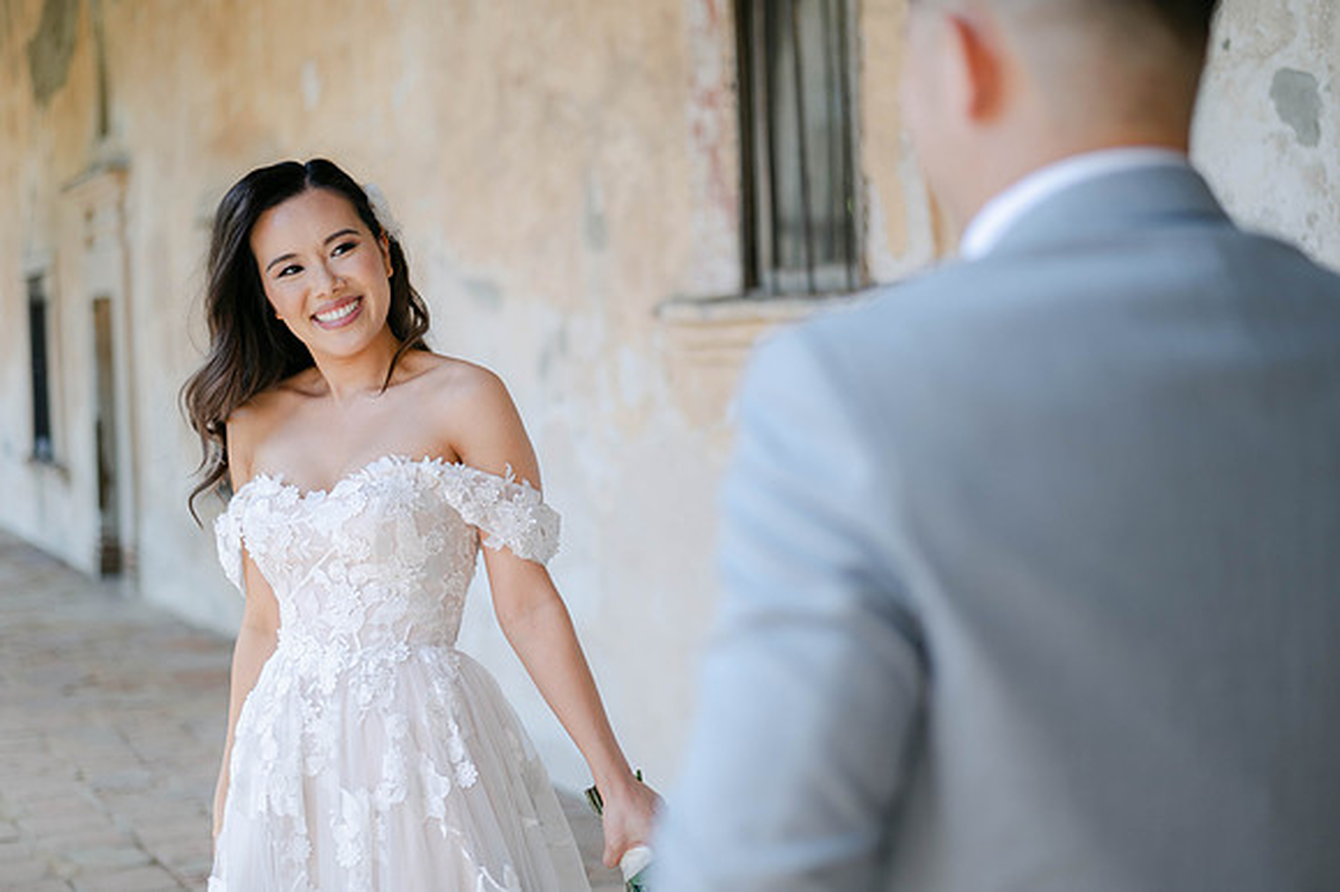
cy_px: 446
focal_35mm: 52
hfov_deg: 38.3
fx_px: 1927
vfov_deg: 26.1
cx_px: 673
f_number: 2
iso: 100
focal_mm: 50
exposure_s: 1/1000
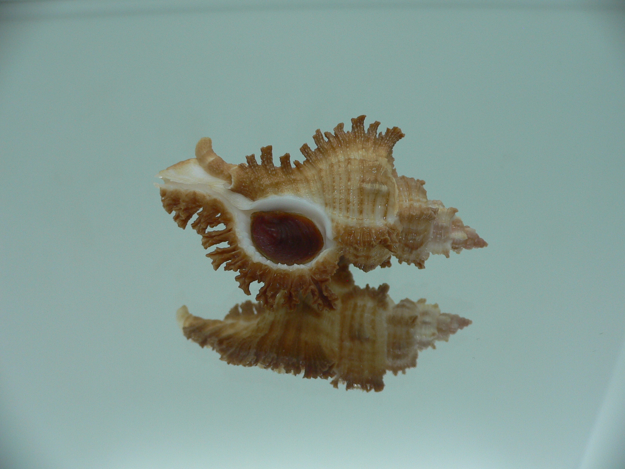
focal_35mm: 35
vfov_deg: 40.7
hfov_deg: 52.6
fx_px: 632
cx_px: 312
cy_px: 234
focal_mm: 4.6
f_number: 2.8
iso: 80
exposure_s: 1/60
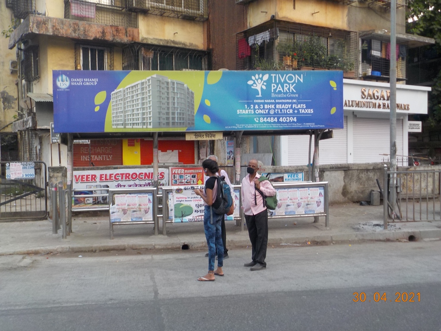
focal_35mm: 38
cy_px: 166
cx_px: 220
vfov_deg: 37.7
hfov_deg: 49.0
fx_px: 484
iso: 125
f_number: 3.7
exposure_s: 1/30
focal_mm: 5.2
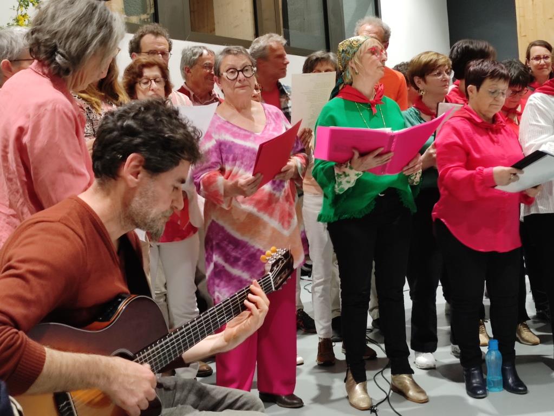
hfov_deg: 69.4
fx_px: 400
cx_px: 277
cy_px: 208
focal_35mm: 25
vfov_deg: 54.9
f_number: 1.89
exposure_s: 1/33
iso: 700
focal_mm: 5.43
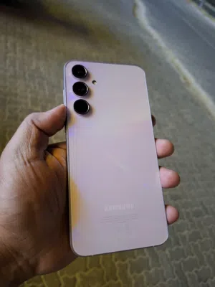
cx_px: 108
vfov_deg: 73.9
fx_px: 190
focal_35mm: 23
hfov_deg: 58.9
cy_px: 144
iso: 800
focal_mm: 5.54
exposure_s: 1/25
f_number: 1.8
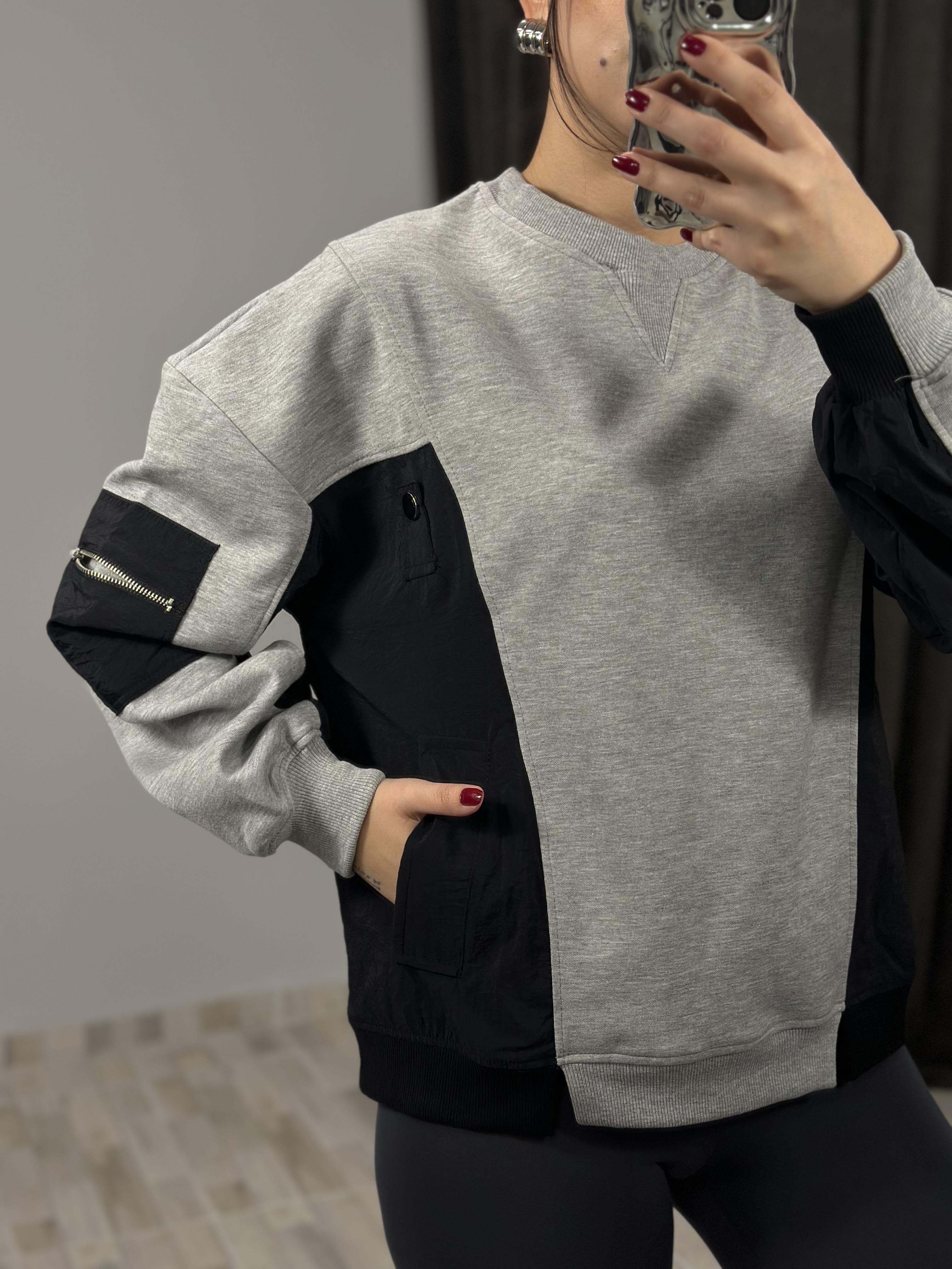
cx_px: 476
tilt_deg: -31.0
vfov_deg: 39.7
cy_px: 634
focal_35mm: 48
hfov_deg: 30.3
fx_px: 1760
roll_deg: +4.2
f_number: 1.78
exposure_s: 1/100
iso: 100
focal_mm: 6.86
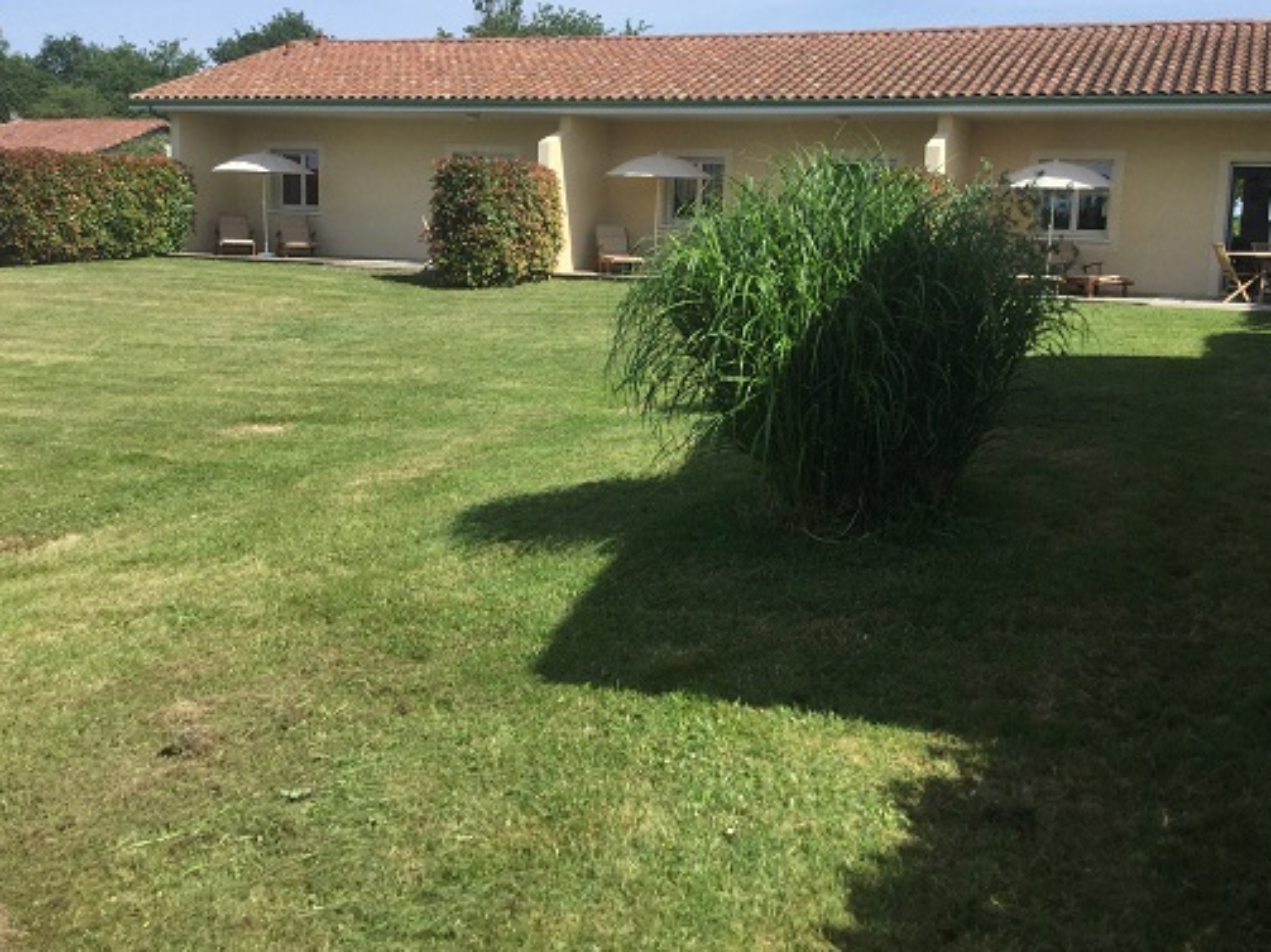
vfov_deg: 38.5
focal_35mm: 37
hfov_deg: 50.1
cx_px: 687
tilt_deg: -10.1
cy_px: 396
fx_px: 1358
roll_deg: -1.2
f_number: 2.4
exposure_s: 1/1335
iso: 25
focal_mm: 3.3
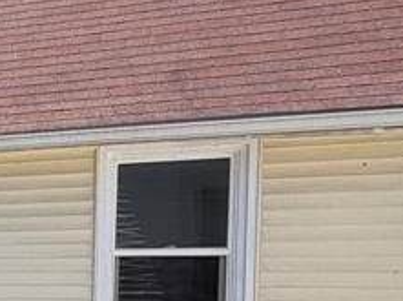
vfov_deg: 21.7
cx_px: -416
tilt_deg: -0.5
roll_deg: +0.8
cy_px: 306
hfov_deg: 18.5
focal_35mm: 65
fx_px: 756
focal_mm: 2.22
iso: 32
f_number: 2.2
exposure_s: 1/770
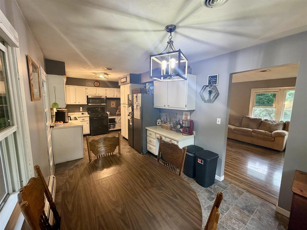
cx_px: 154
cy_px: 115
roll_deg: -0.2
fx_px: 124
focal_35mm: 14
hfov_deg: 102.1
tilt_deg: -7.4
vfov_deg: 85.7
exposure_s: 1/60
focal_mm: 2.22
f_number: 2.2
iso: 320
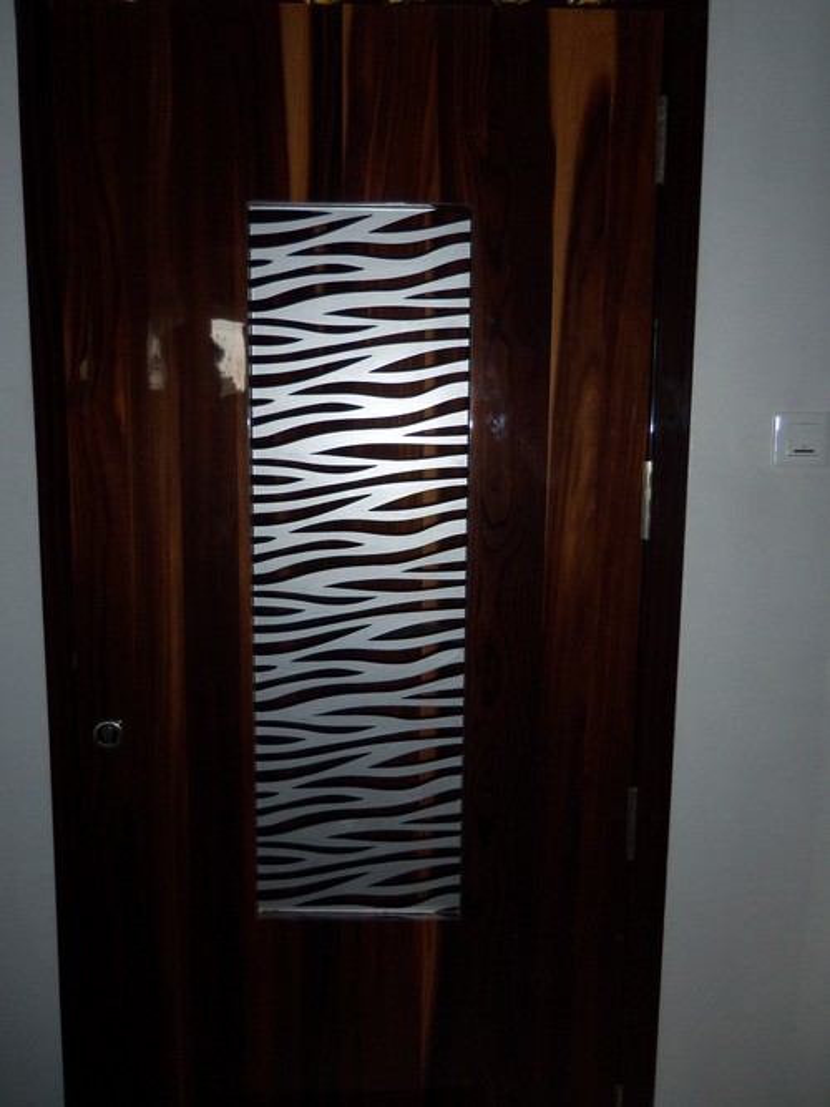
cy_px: 554
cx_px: 415
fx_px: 895
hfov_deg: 49.7
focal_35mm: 28
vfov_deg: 63.5
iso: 100
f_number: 3.9
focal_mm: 5.1
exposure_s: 1/40
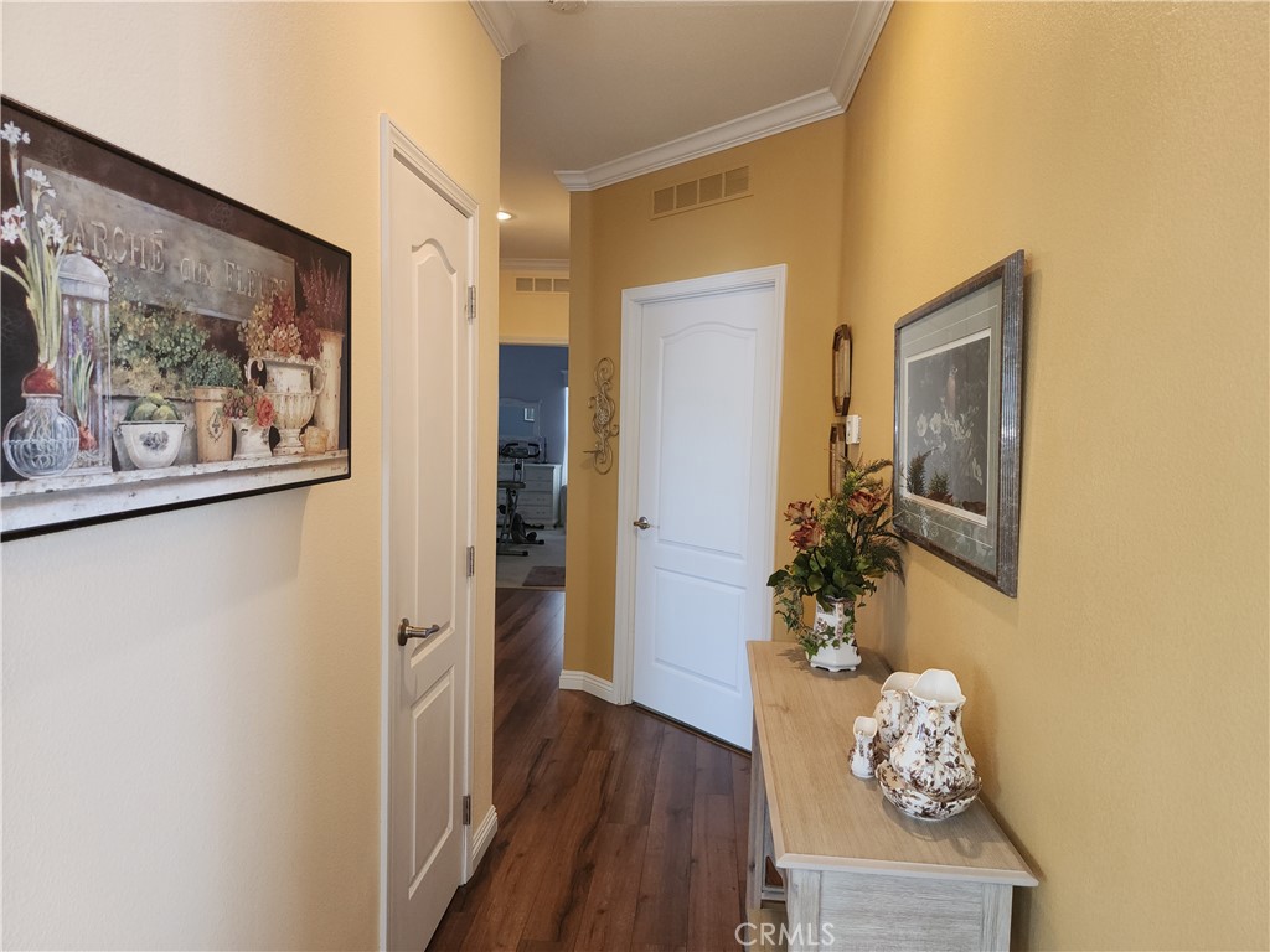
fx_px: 844
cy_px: 476
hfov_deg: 73.9
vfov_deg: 58.9
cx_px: 635
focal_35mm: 23
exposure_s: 1/40
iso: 100
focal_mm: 6.4
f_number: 1.8
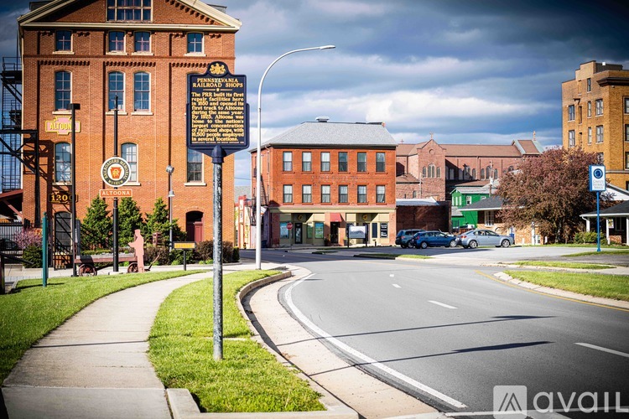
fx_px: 1275
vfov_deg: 18.7
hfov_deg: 27.7
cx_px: 314
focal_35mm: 73
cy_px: 210
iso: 100
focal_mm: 73
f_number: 6.3
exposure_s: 1/400
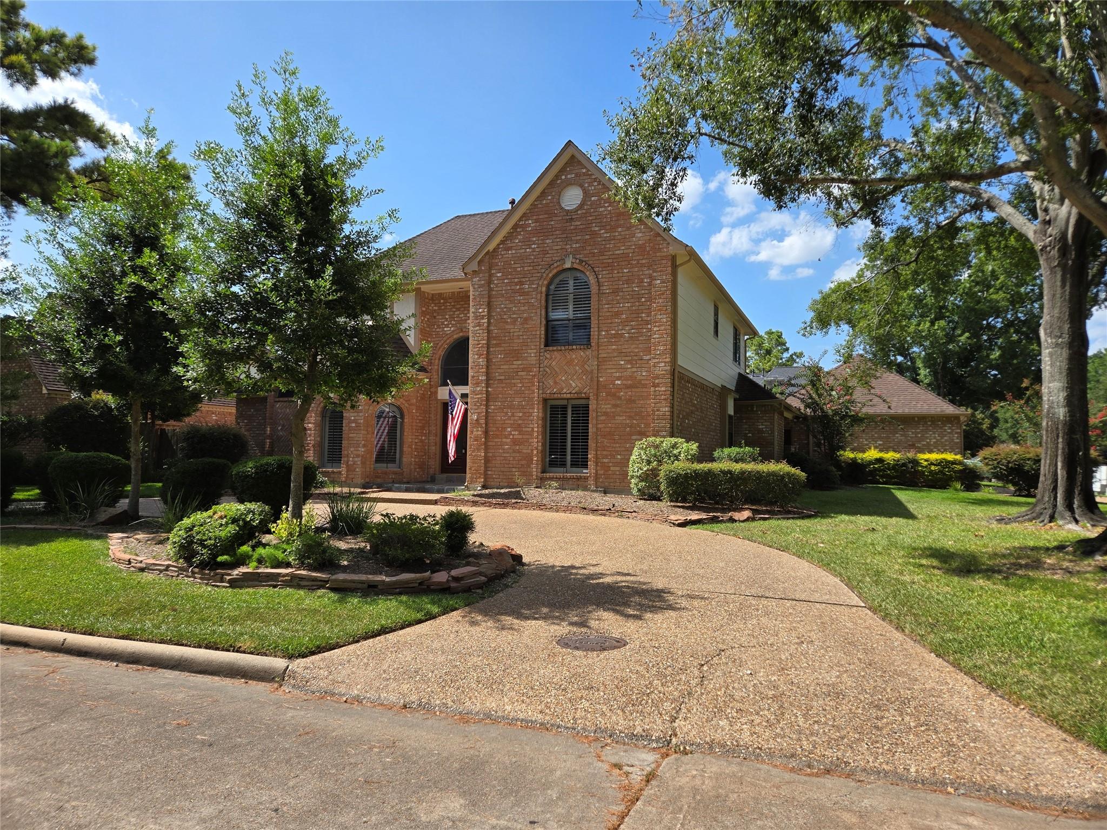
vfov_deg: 58.9
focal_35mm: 23
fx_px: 736
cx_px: 554
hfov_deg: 73.9
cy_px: 415
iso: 50
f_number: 1.8
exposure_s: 1/2921
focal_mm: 5.4
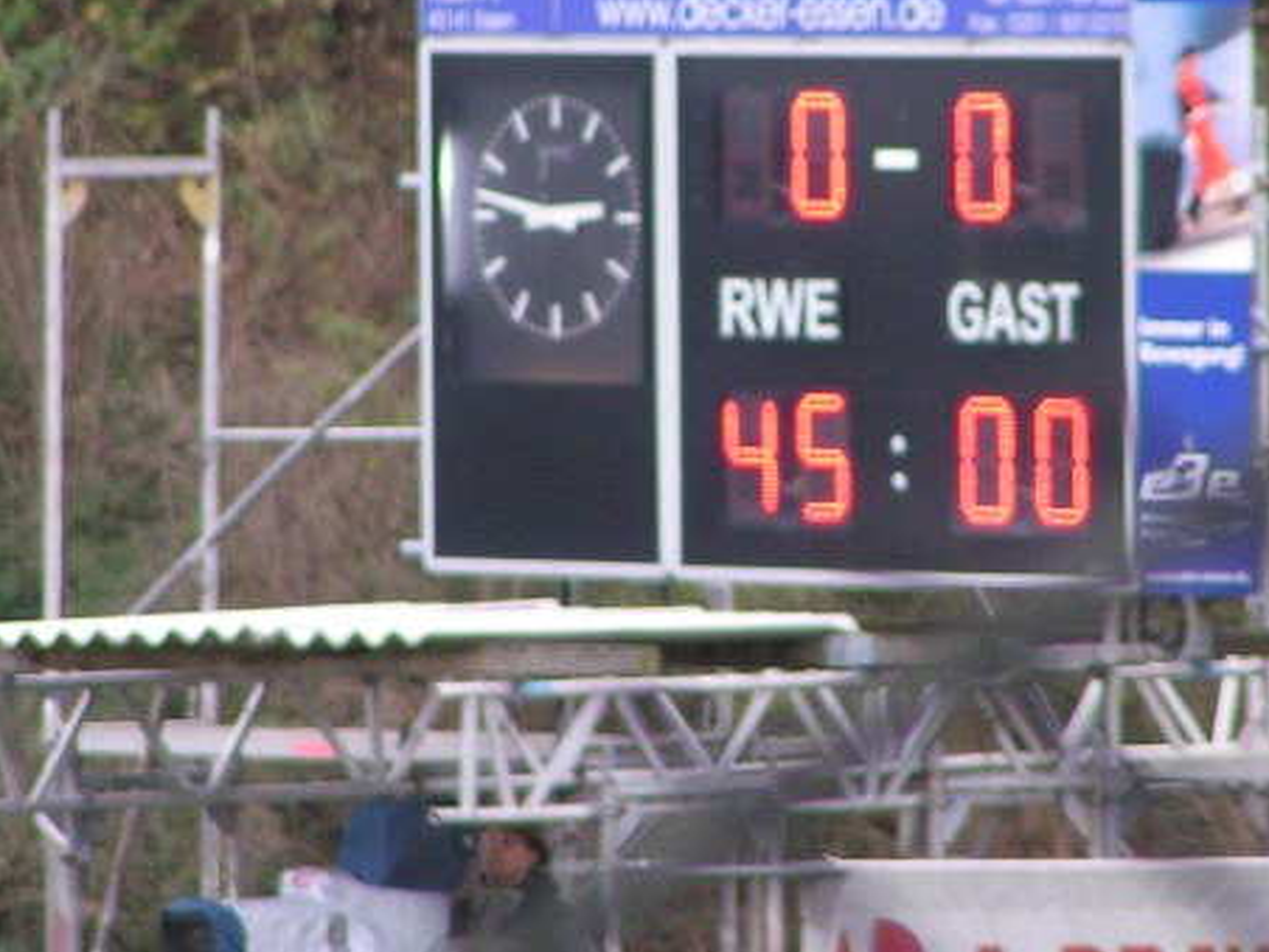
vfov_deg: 2.2
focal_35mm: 673
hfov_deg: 2.9
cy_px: 222
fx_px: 24672
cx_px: 710
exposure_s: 1/250
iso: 200
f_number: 3.5
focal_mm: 58
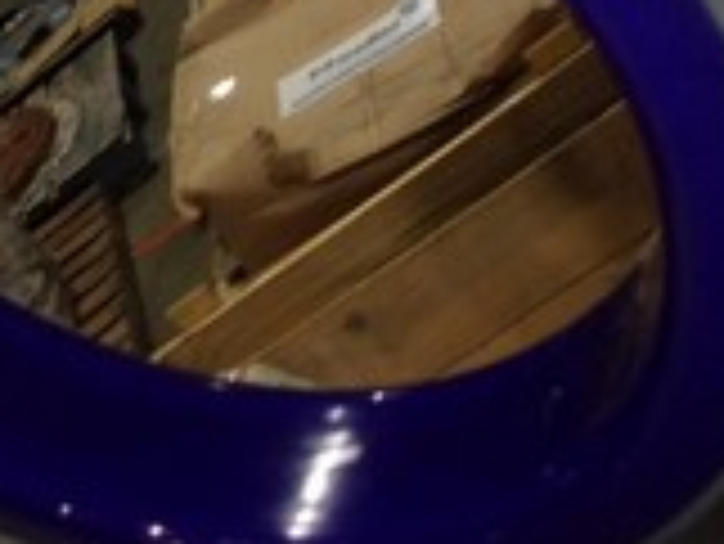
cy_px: 252
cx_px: 171
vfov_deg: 22.0
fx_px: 1402
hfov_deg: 28.5
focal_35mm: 67
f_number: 3
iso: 200
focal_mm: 4.9
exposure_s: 1/34
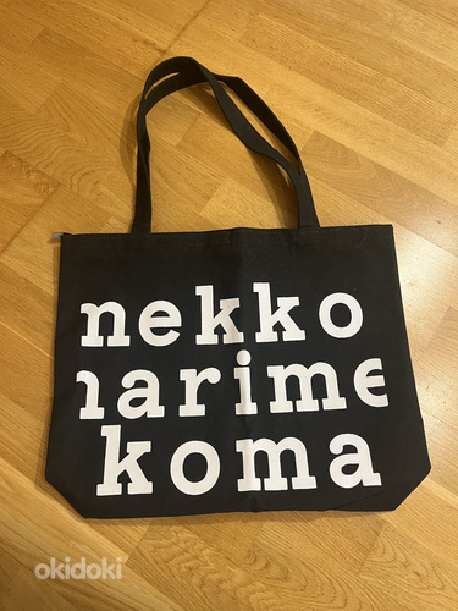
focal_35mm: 26
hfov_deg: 53.1
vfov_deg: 67.3
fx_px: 459
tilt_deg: -74.2
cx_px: 229
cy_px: 306
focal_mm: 5.1
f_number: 1.6
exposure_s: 1/50
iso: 160
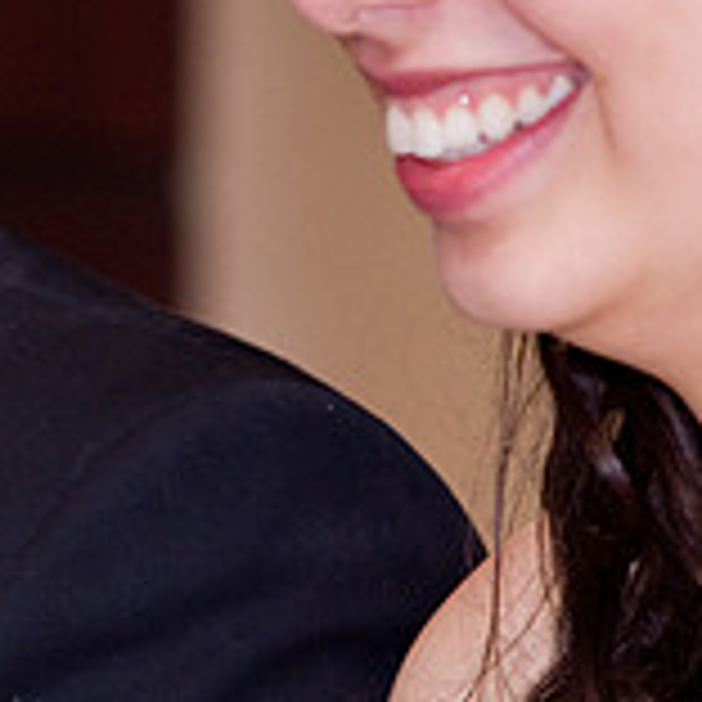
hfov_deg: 2.2
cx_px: 194
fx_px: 18493
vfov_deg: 2.2
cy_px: 43
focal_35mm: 806
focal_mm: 170
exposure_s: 1/100
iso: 800
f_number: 4
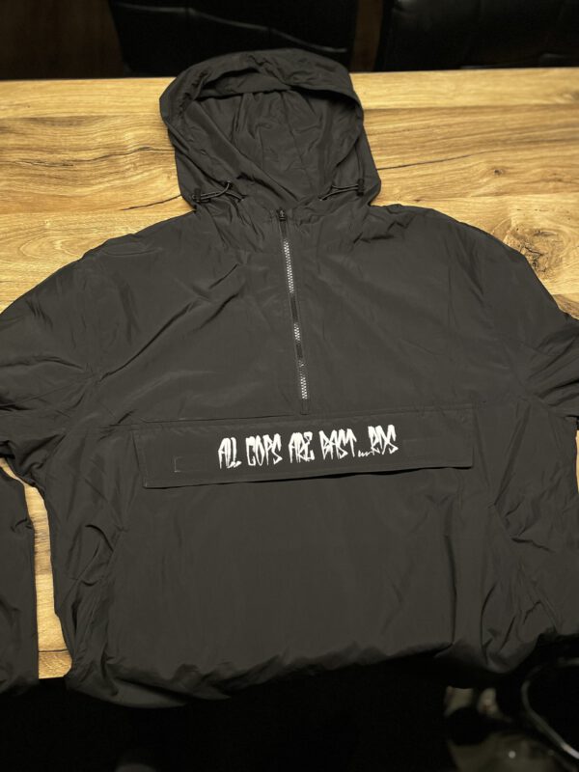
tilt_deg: -73.4
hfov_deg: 53.1
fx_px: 580
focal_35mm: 26
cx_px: 290
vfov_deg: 67.3
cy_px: 386
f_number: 1.6
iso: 250
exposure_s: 1/60
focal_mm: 4.2
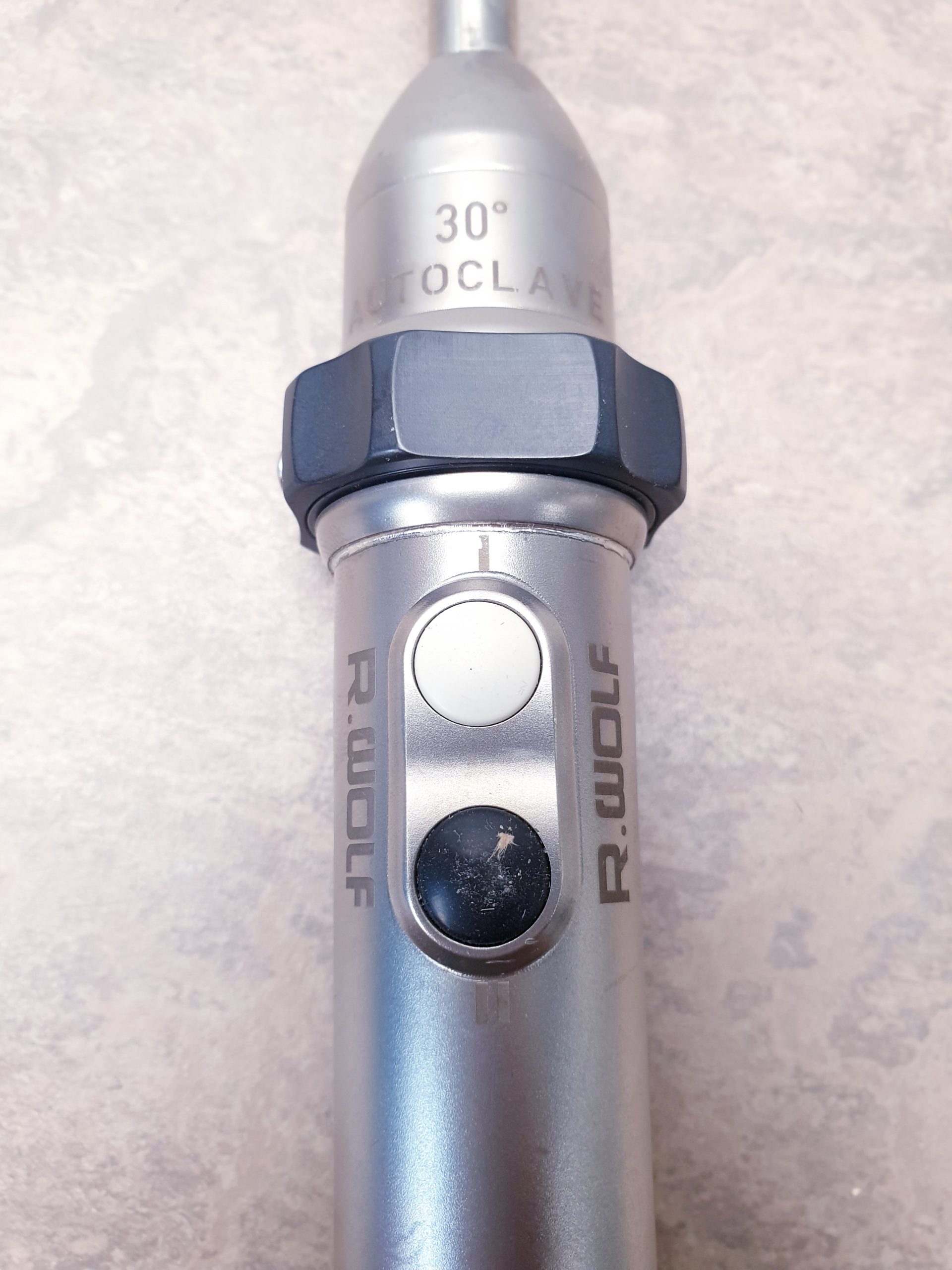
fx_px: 953
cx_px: 476
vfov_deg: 67.3
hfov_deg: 53.1
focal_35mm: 26
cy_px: 635
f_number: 2.4
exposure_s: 1/50
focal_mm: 4.3
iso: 160
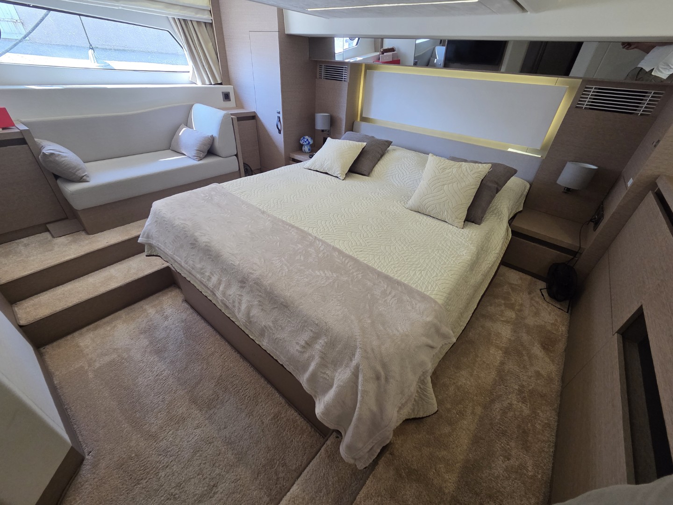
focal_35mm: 13
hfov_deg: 106.2
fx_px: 253
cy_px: 252
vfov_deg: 89.9
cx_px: 336
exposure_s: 1/100
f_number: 2.2
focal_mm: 2.2
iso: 160
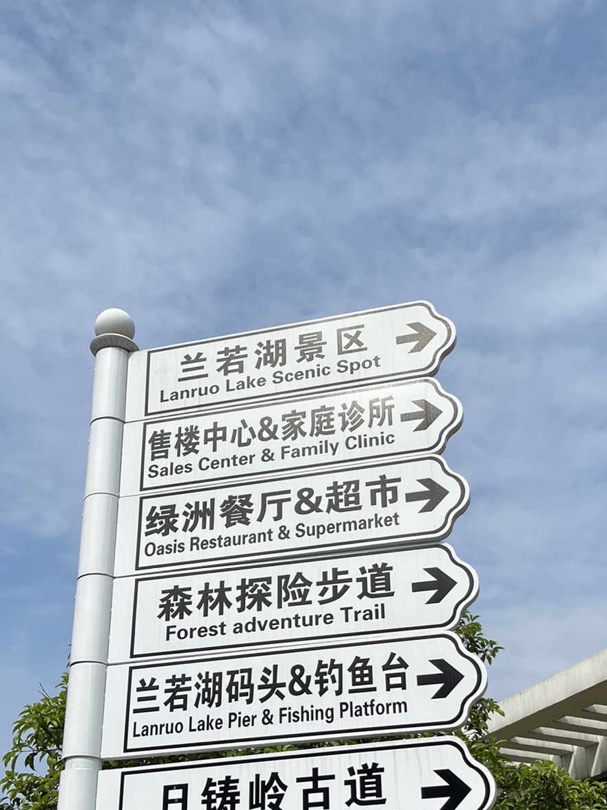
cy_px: 557
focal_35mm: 44
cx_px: 317
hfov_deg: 32.9
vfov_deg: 42.2
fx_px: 1029
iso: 50
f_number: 1.6
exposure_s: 1/5848
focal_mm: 5.1
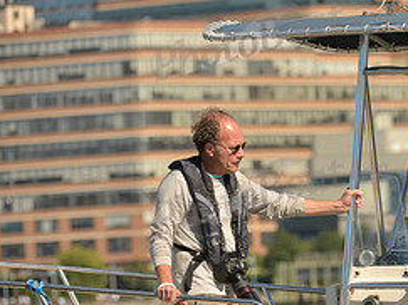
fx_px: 5419
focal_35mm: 460
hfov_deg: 4.3
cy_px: 256
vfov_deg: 3.2
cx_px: 477
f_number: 5
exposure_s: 1/1250
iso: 200
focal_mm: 200
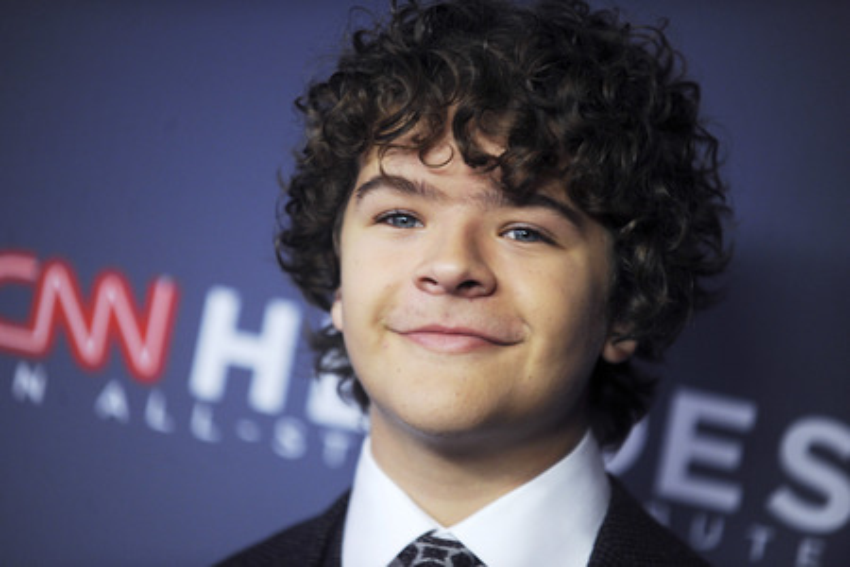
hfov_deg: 11.1
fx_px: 4368
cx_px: 425
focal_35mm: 185
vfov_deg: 7.4
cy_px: 284
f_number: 2.8
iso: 1600
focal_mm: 185
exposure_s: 1/160
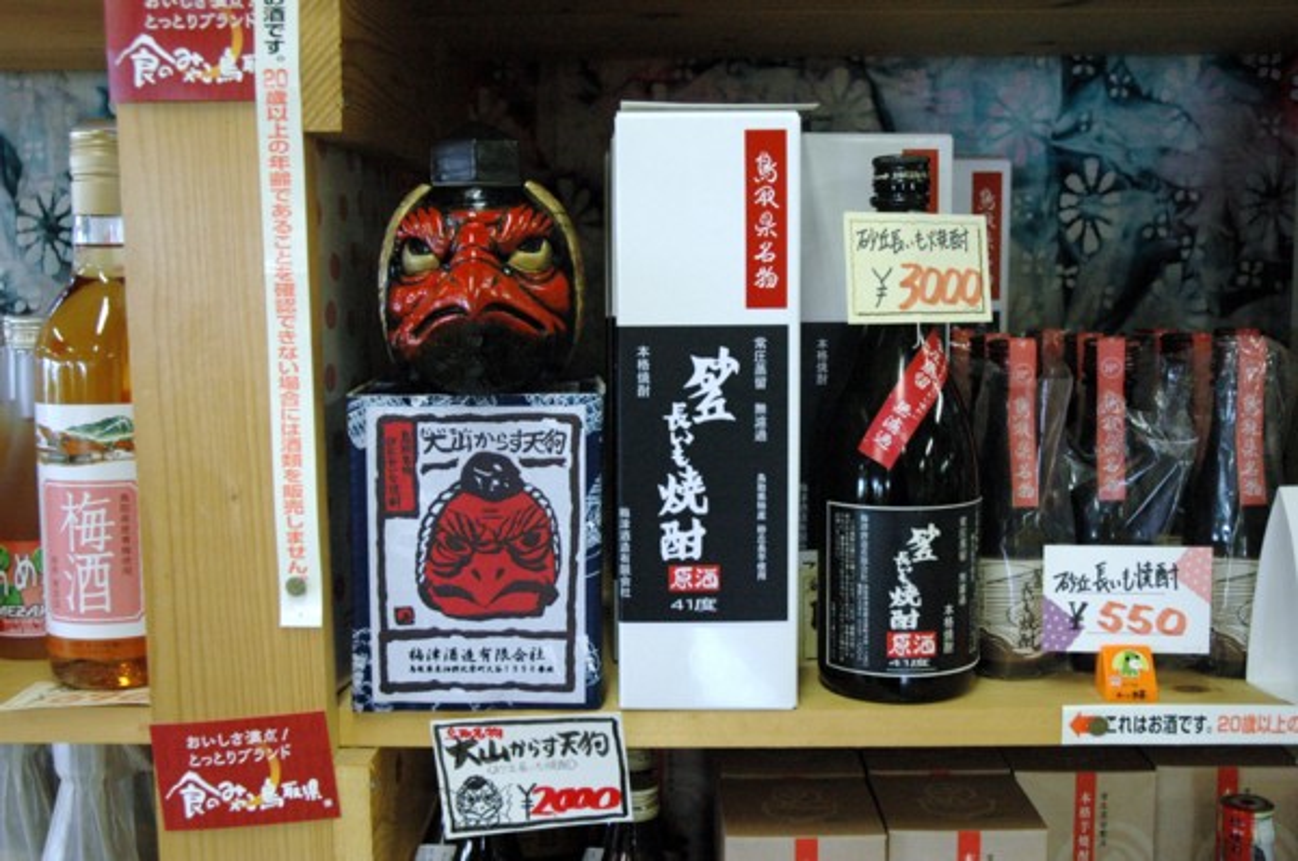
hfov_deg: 51.4
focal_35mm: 38
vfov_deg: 35.4
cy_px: 430
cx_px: 649
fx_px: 1350
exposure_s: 1/125
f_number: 3.8
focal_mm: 25
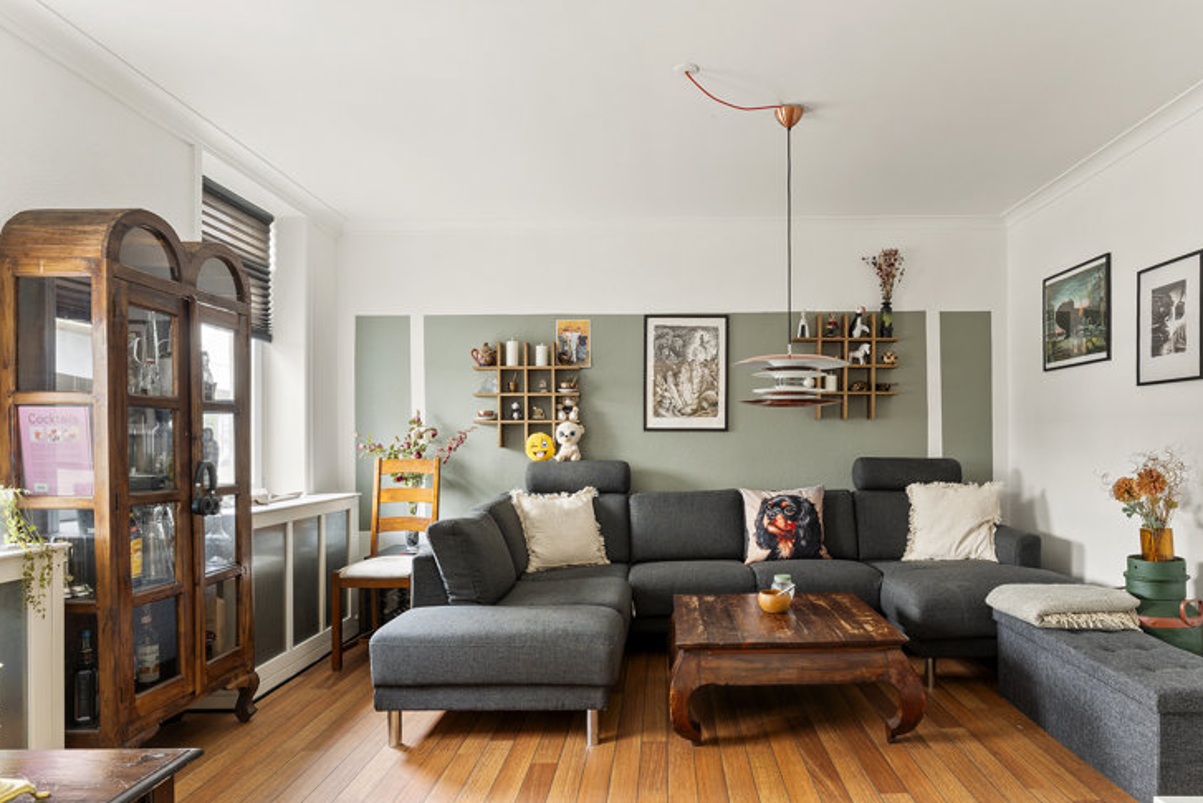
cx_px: 655
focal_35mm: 22
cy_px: 426
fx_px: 739
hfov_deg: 78.1
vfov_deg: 57.0
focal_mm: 13.4
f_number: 8
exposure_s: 4
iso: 200
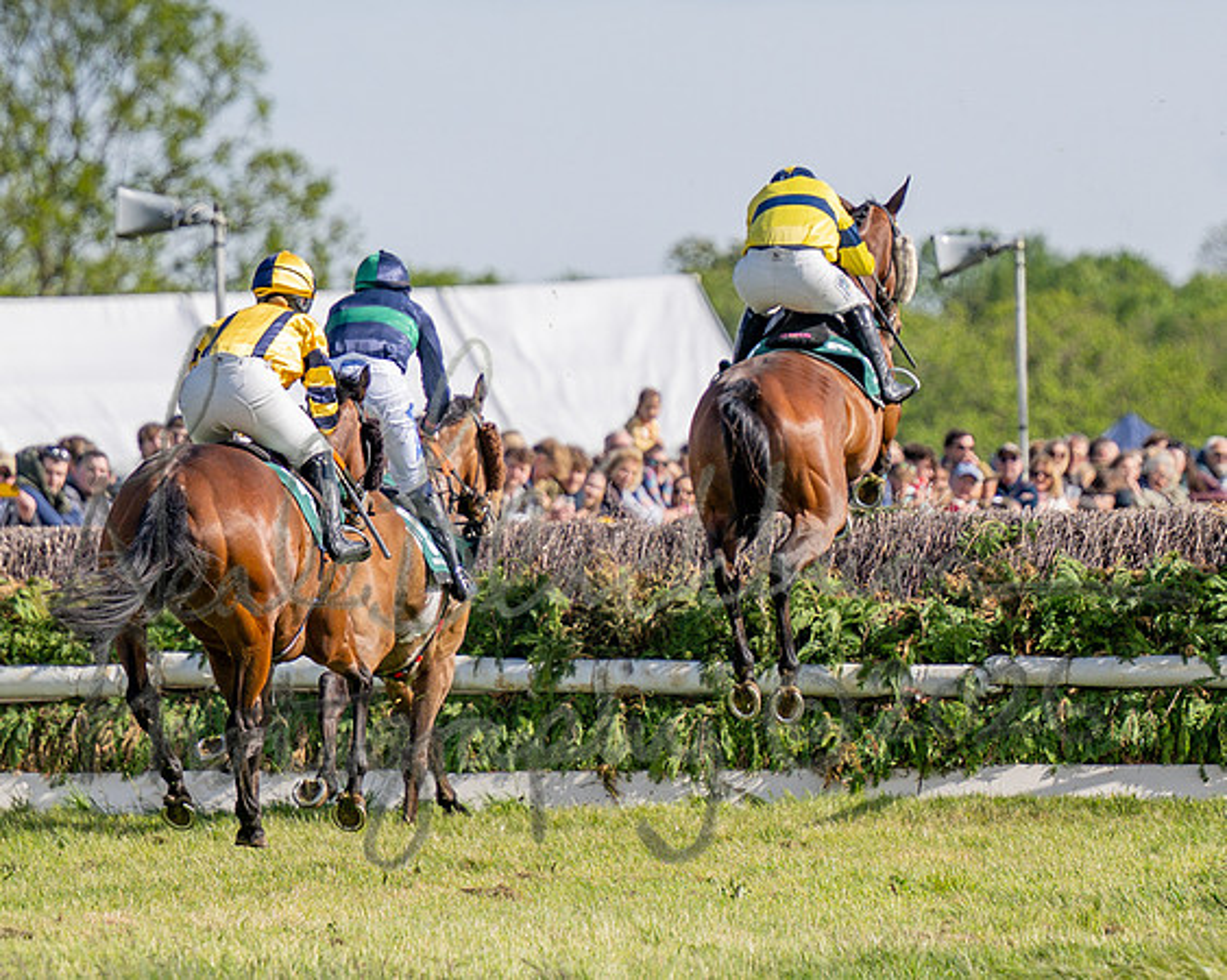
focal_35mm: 537
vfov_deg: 2.9
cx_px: 531
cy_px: 404
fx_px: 19480
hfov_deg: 3.6
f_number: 2.8
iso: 80
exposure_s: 1/1600
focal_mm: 160
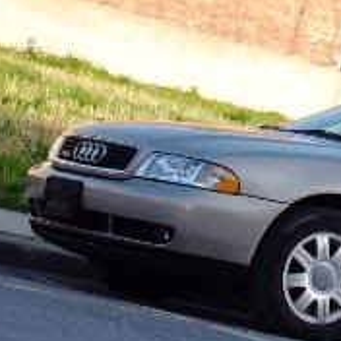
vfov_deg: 6.8
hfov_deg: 6.6
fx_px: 2864
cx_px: 682
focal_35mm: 257
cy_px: 190
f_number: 3.8
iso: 80
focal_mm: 10.7
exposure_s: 1/271
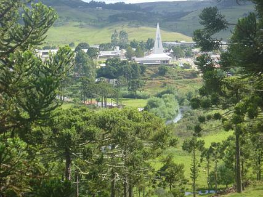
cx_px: 132
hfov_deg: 19.6
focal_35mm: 100
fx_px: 760
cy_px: 98
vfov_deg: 14.8
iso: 125
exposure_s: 1/125
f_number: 5.7
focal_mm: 18
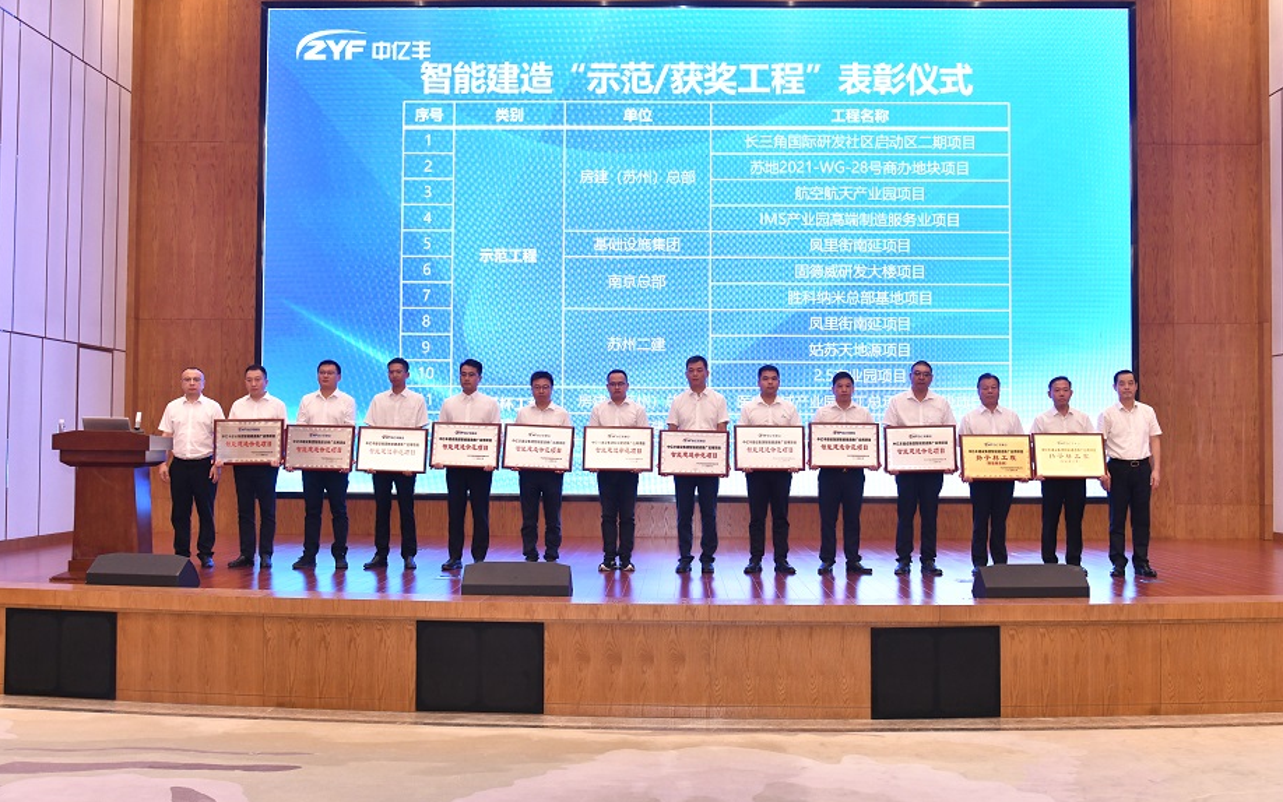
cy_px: 415
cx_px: 644
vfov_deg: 38.3
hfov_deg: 58.1
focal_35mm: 33
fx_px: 1154
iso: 2500
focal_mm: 32
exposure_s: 1/100
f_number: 5.6
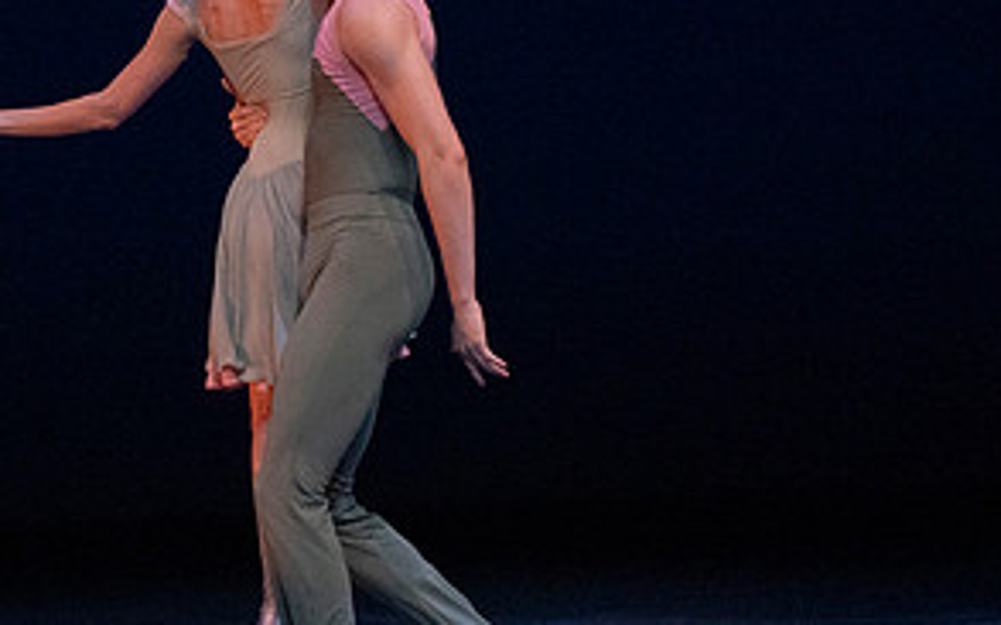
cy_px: 138
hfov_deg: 2.7
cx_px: 307
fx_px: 21057
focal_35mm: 772
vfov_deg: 1.7
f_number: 5.6
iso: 16000
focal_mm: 382
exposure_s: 1/400
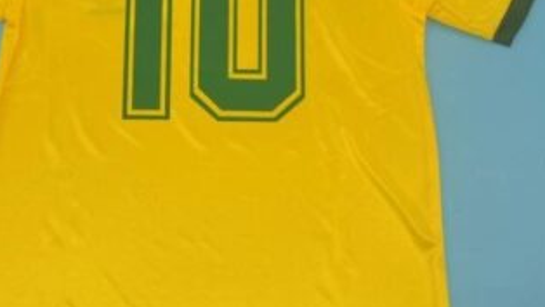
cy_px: 109
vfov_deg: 20.0
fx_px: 868
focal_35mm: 60
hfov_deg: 34.7
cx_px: 212
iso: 200
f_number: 4
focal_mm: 20
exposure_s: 1/200
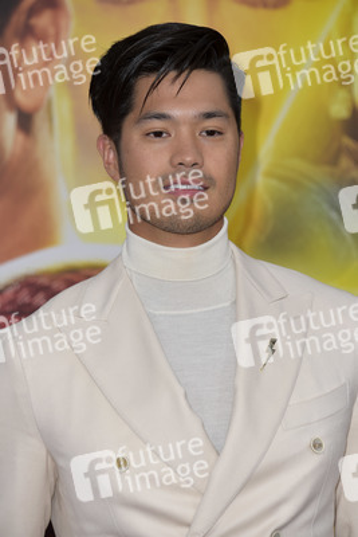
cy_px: 268
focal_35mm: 170
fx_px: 2533
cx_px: 179
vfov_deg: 12.1
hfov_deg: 8.1
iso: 320
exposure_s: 1/250
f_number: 6.3
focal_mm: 170
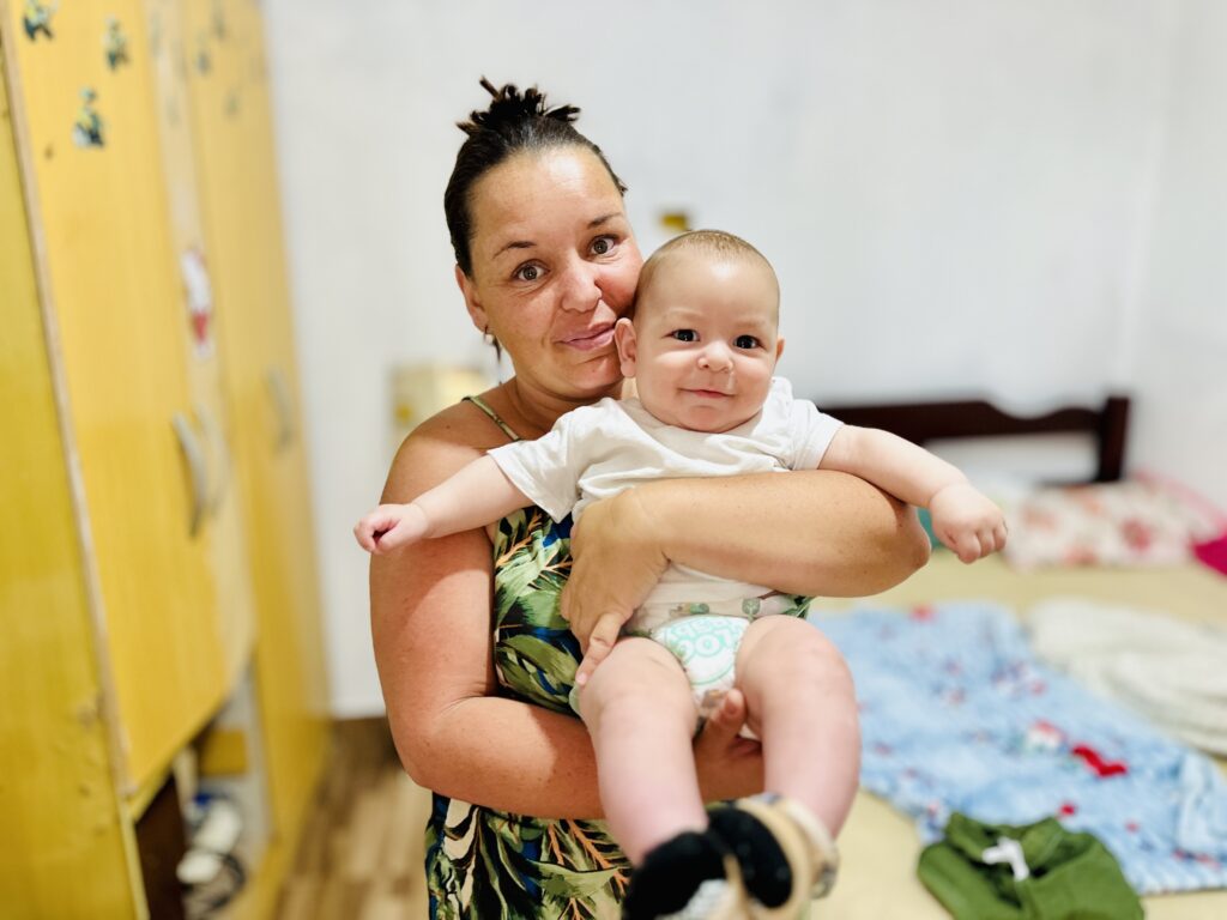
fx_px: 851
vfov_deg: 56.8
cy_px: 460
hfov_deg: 71.6
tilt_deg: -12.8
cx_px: 614
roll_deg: +1.5
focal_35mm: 24
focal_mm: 6.86
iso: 250
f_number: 1.78
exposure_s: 1/60
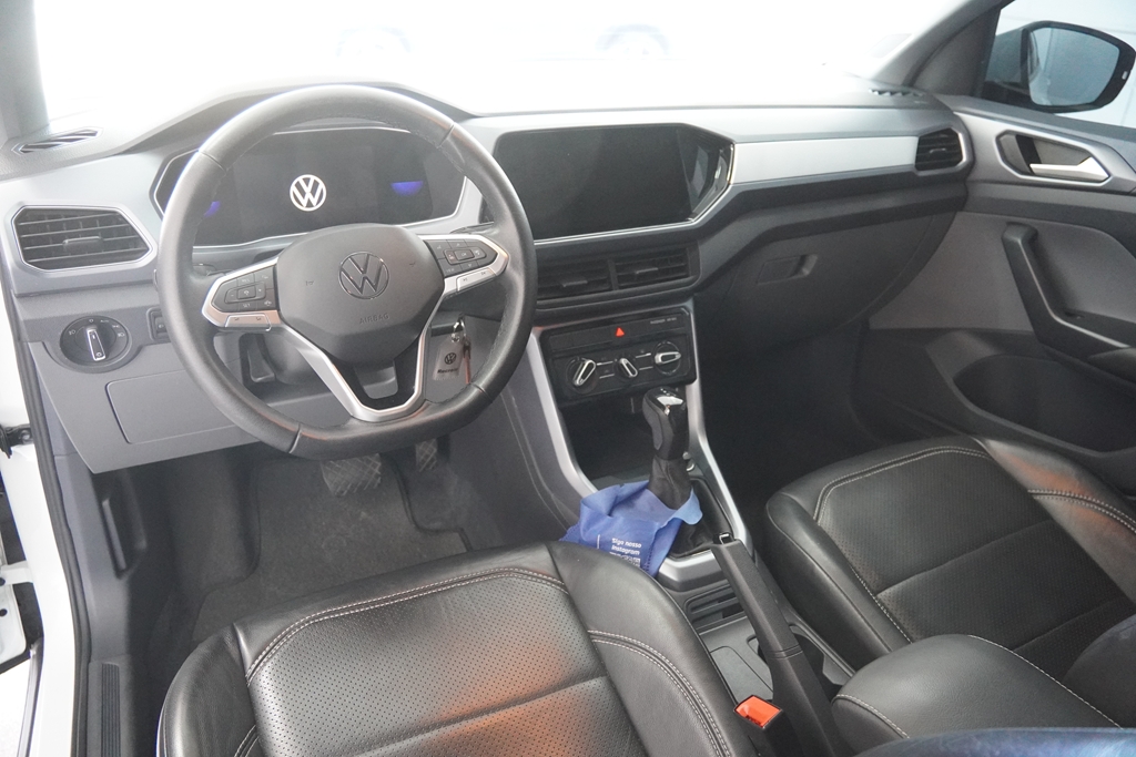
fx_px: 805
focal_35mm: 26
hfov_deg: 70.4
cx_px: 568
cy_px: 378
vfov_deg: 50.4
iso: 5000
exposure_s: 1/160
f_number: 2.8
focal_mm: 17
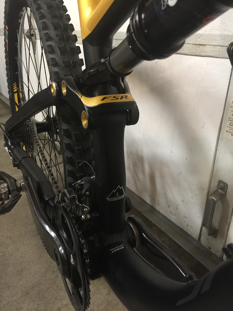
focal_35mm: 29
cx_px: 116
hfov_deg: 48.2
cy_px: 156
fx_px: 260
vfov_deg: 61.7
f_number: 2.2
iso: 64
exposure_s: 1/4
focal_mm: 4.15
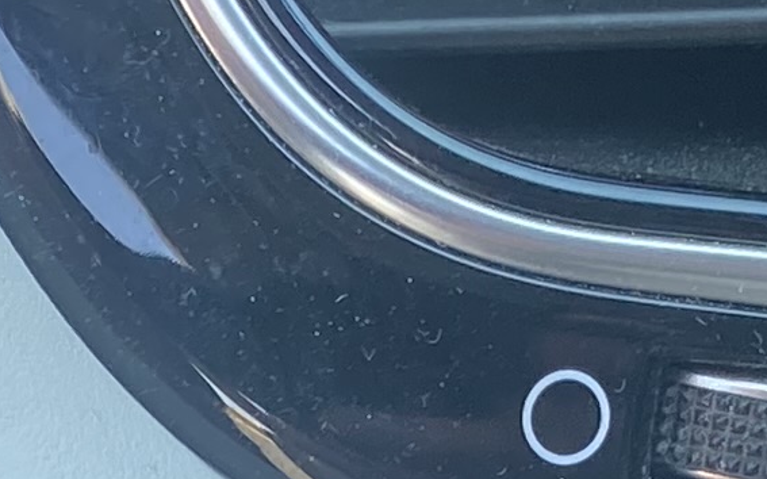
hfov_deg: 10.7
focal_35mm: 196
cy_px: 1479
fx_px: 4096
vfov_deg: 6.1
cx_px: 404
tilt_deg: -46.7
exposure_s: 1/121
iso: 40
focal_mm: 4.25
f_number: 1.8
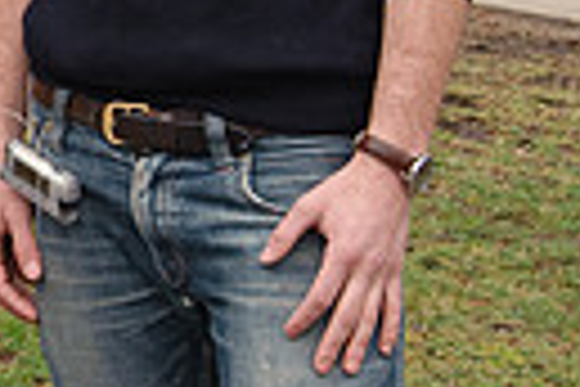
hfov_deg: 10.5
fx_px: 2900
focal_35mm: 180
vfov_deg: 7.5
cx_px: -584
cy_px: -230
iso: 320
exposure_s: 1/80
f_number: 6.3
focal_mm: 40
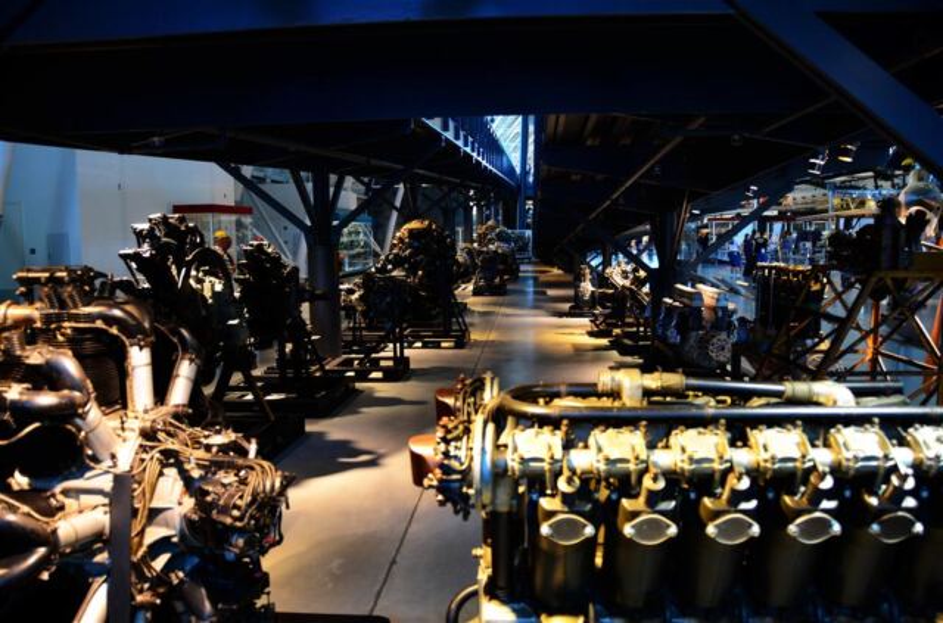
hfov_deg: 67.5
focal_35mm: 27
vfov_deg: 47.7
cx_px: 472
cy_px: 312
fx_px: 705
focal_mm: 18
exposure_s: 1/6
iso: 200
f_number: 3.5
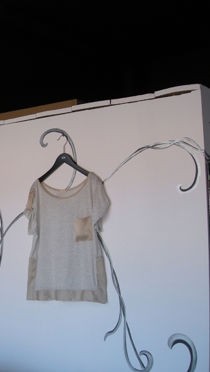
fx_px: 554
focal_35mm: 56
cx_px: -24
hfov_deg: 20.4
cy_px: 186
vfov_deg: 37.2
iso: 50
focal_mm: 7.8
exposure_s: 1/70
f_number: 2.8
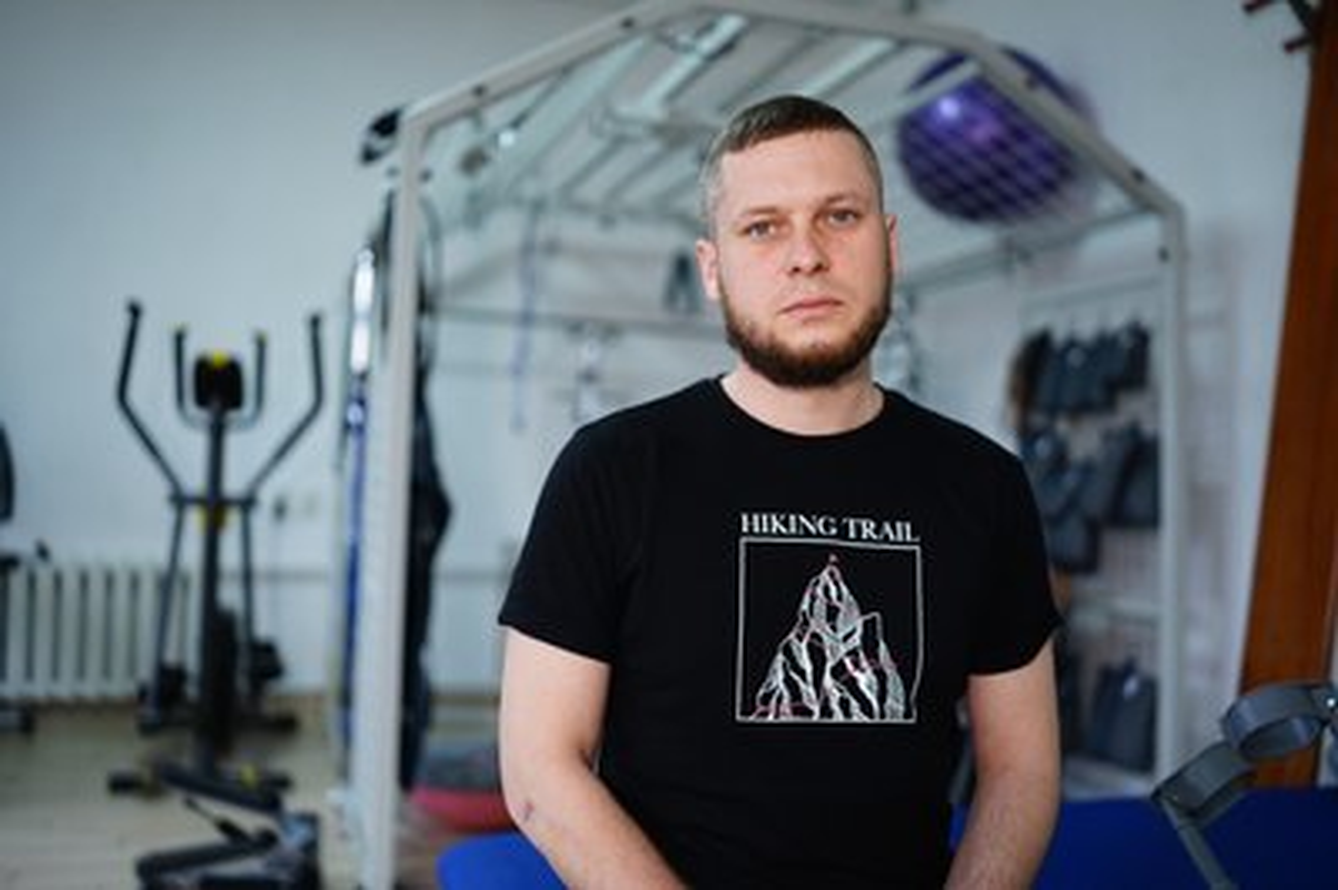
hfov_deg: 54.5
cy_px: 445
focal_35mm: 35
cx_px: 669
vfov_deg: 37.8
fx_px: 1300
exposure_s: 1/250
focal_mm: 35
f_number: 1.4
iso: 640
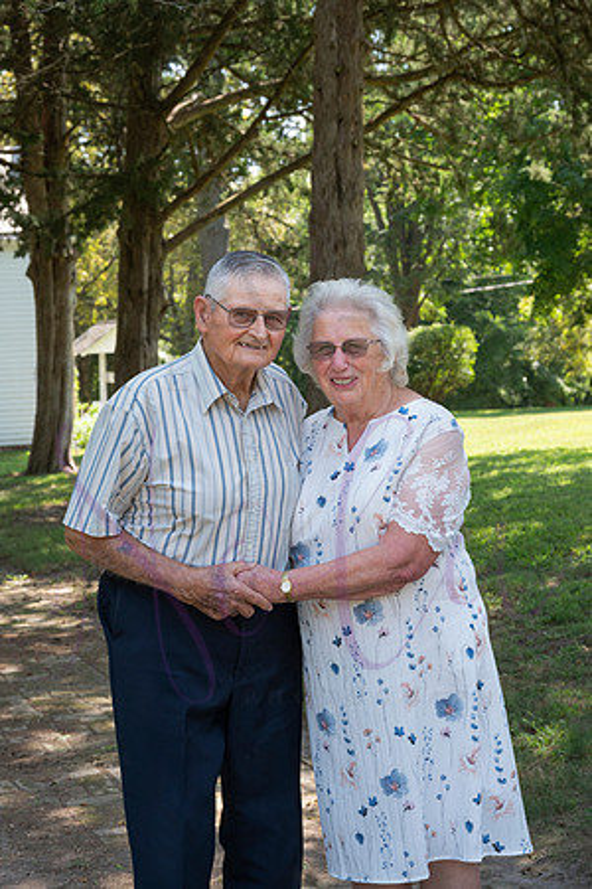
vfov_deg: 31.4
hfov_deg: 21.2
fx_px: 1579
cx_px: 296
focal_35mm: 64
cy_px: 444
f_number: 8
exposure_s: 1/125
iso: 400
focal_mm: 64
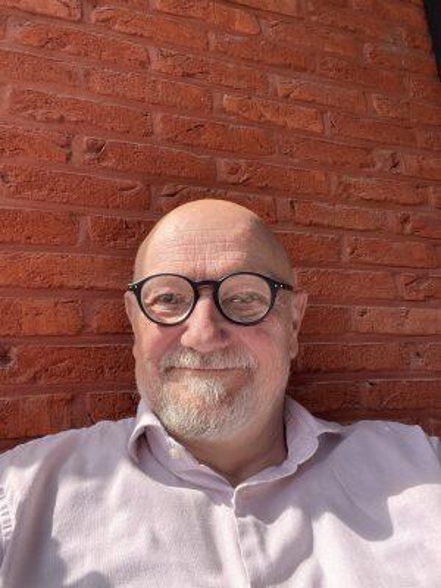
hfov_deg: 46.8
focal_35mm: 30
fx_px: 510
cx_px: 220
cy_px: 294
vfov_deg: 60.0
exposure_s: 1/575
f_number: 2.2
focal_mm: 2.71
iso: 32
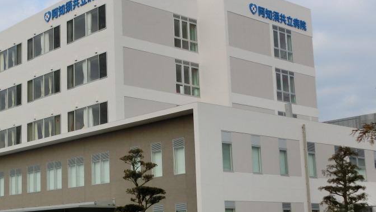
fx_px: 648
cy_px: 123
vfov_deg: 18.5
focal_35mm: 65
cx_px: 107
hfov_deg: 31.9
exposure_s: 1/250
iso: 200
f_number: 8.2
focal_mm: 6.9
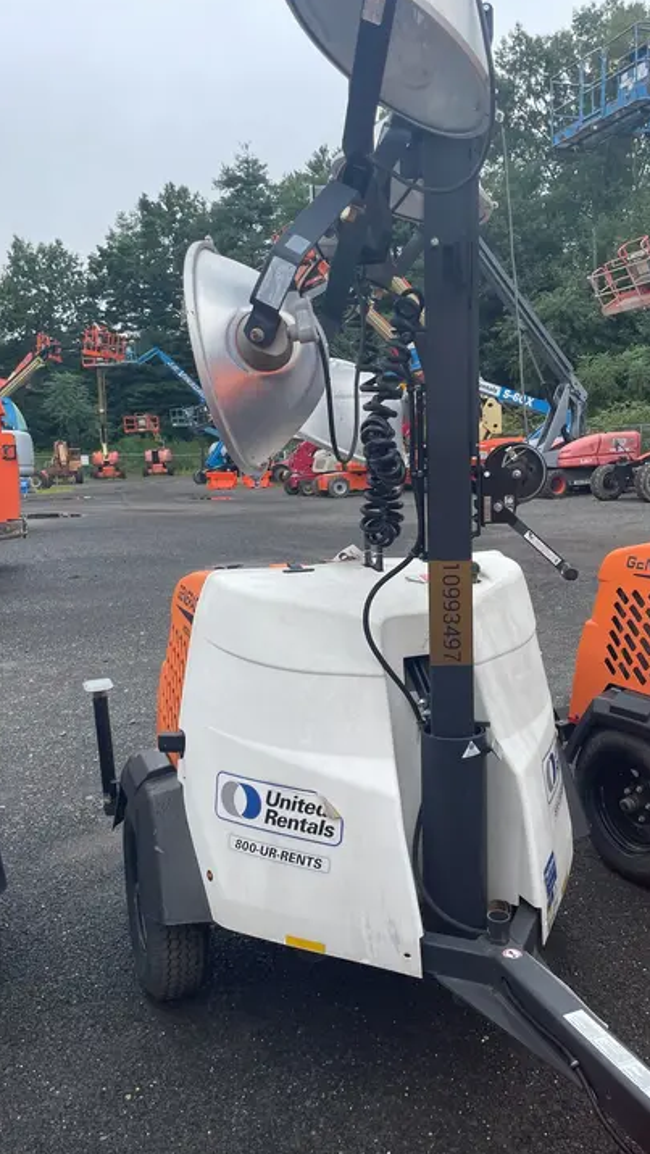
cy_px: 581
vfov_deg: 66.1
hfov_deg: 40.1
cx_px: 365
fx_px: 888
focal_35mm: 29
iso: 32
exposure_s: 1/670
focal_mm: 4.2
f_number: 1.6
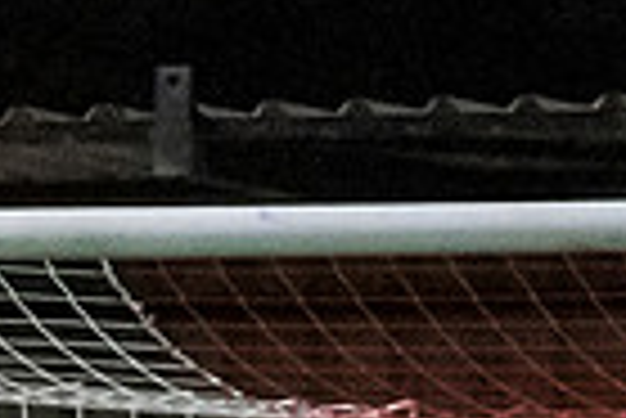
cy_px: 962
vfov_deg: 0.6
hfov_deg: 0.8
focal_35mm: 2424
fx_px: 42194
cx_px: -14
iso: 8000
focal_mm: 300
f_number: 2.8
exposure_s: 1/1000
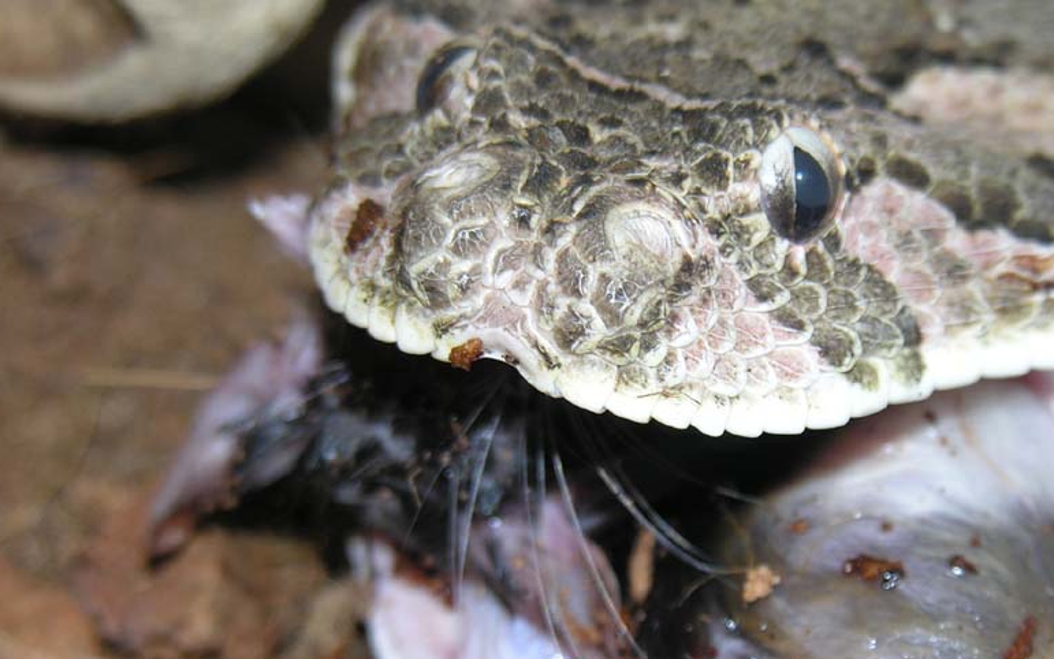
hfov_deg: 8.1
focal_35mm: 259
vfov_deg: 5.1
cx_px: 648
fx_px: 7440
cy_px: 375
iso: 50
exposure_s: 1/60.1
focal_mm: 40
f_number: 3.9
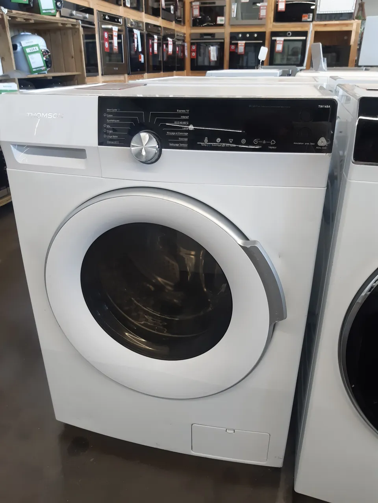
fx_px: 379
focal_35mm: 26
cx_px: 189
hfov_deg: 53.1
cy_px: 252
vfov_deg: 67.3
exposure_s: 1/50
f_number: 1.7
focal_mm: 3.92
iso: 80
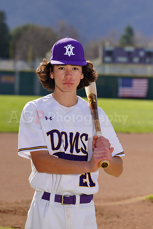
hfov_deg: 6.6
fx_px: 1331
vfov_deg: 9.8
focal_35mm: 209
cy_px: 114
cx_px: 76
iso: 100
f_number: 9
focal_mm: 209
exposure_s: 1/250
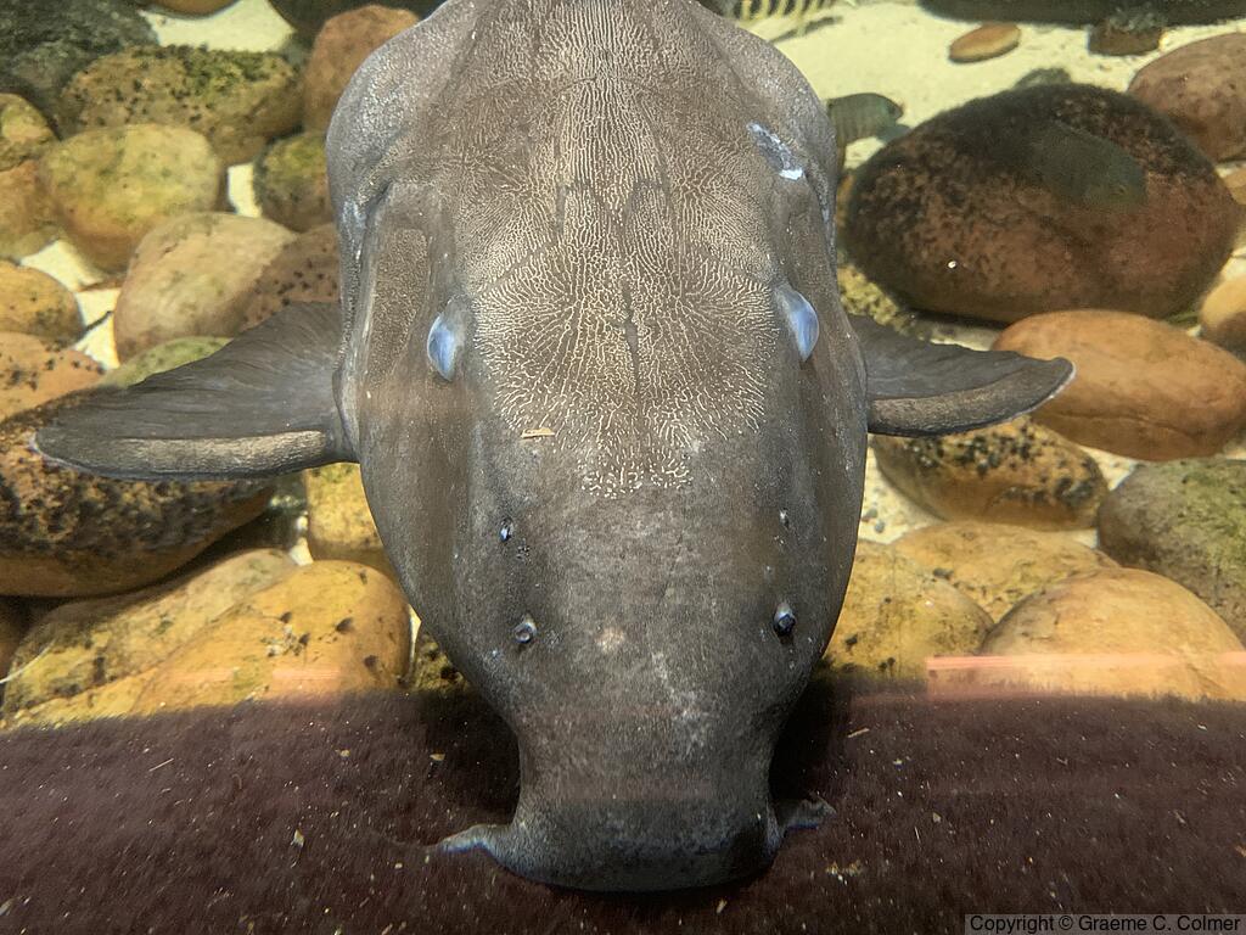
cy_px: 468
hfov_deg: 67.3
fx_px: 936
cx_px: 623
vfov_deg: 53.1
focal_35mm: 26
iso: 500
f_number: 1.8
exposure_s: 1/30
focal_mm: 4.25
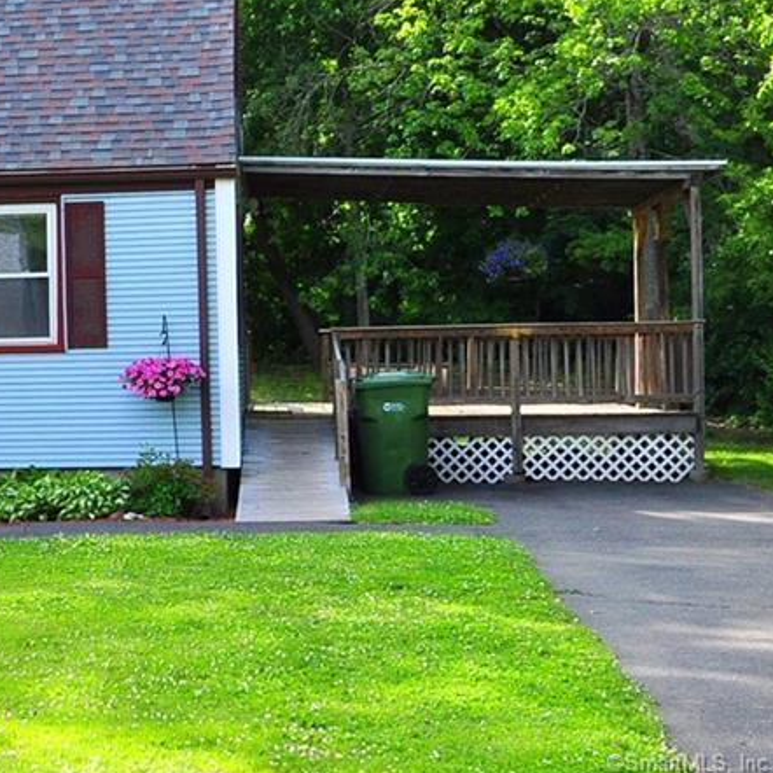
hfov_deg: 27.0
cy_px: 184
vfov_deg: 28.6
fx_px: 1491
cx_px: -51
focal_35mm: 59
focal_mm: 20
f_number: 8
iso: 400
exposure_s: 1/320
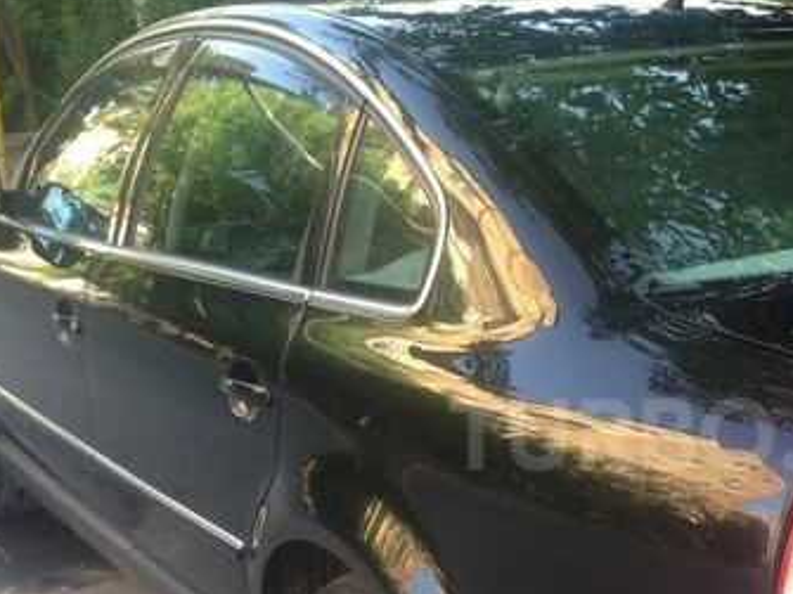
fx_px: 1489
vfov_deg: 22.4
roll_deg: +2.5
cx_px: 691
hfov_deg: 28.8
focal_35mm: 65
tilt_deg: -17.7
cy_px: 434
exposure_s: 1/60
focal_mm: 4.12
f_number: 2.4
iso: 64
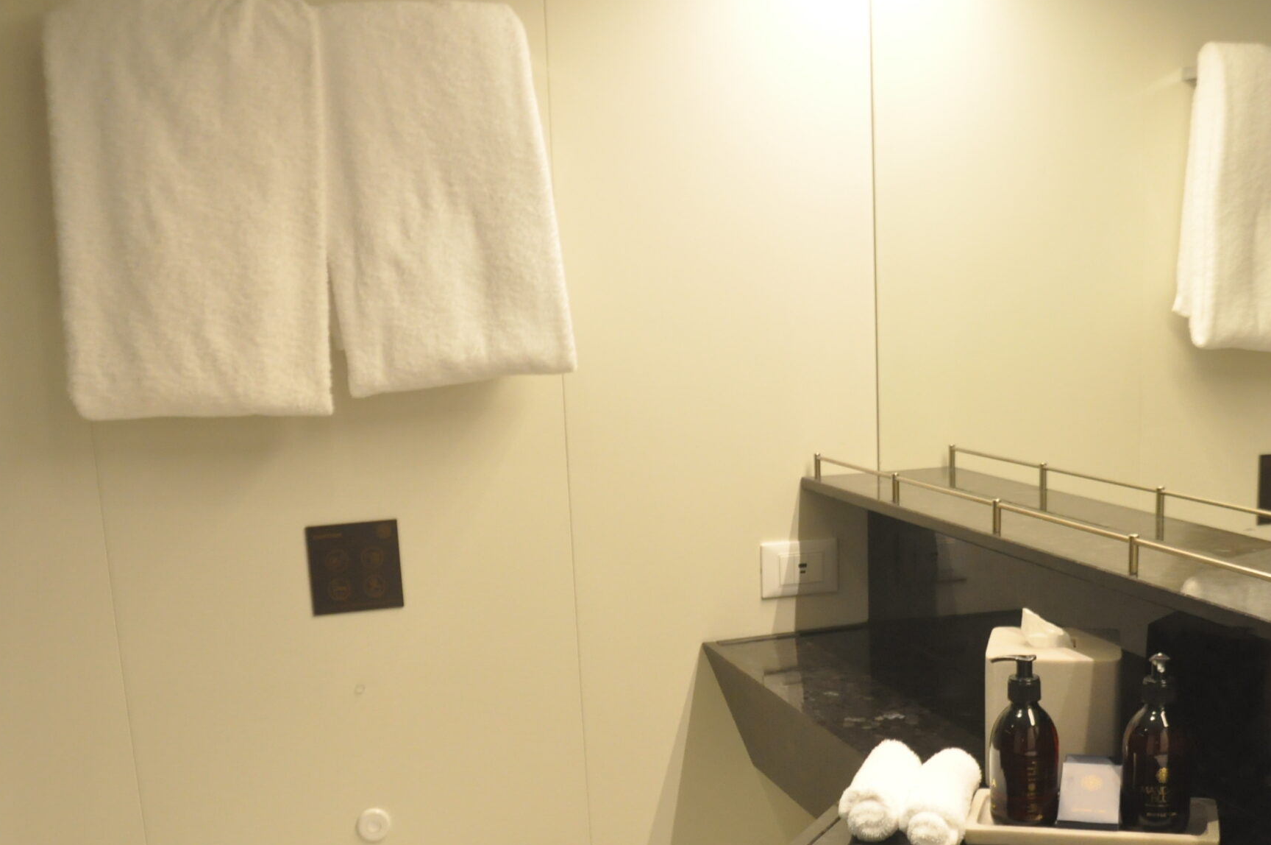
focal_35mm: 40
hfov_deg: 48.1
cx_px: 790
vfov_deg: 32.8
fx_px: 1411
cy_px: 609
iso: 1250
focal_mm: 18
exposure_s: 1/60
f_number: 7.1
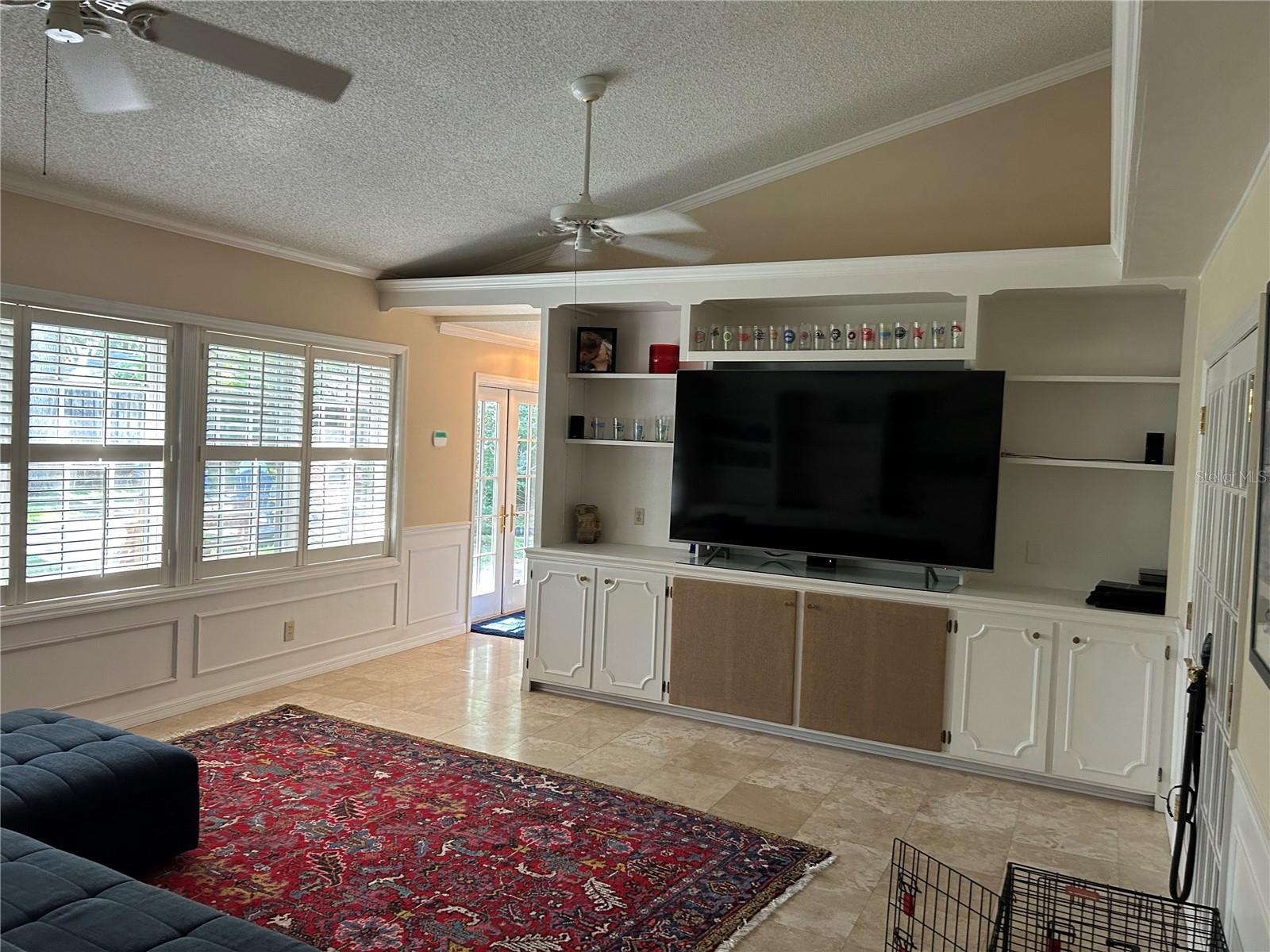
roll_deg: -2.9
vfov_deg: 53.1
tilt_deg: -2.4
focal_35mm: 26
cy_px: 476
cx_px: 635
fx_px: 954
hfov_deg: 67.3
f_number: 1.5
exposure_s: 1/60
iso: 160
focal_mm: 5.7
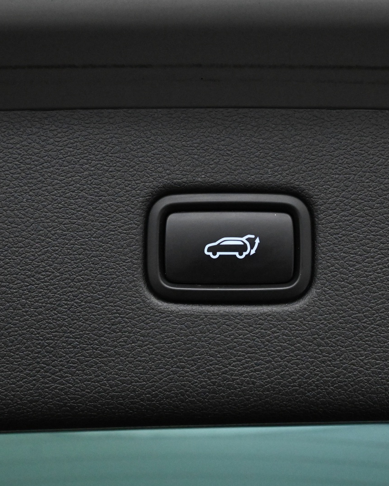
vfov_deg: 39.5
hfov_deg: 32.0
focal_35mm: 47
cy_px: 243
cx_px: 235
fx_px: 676
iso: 6400
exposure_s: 1/160
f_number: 6.3
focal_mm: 22
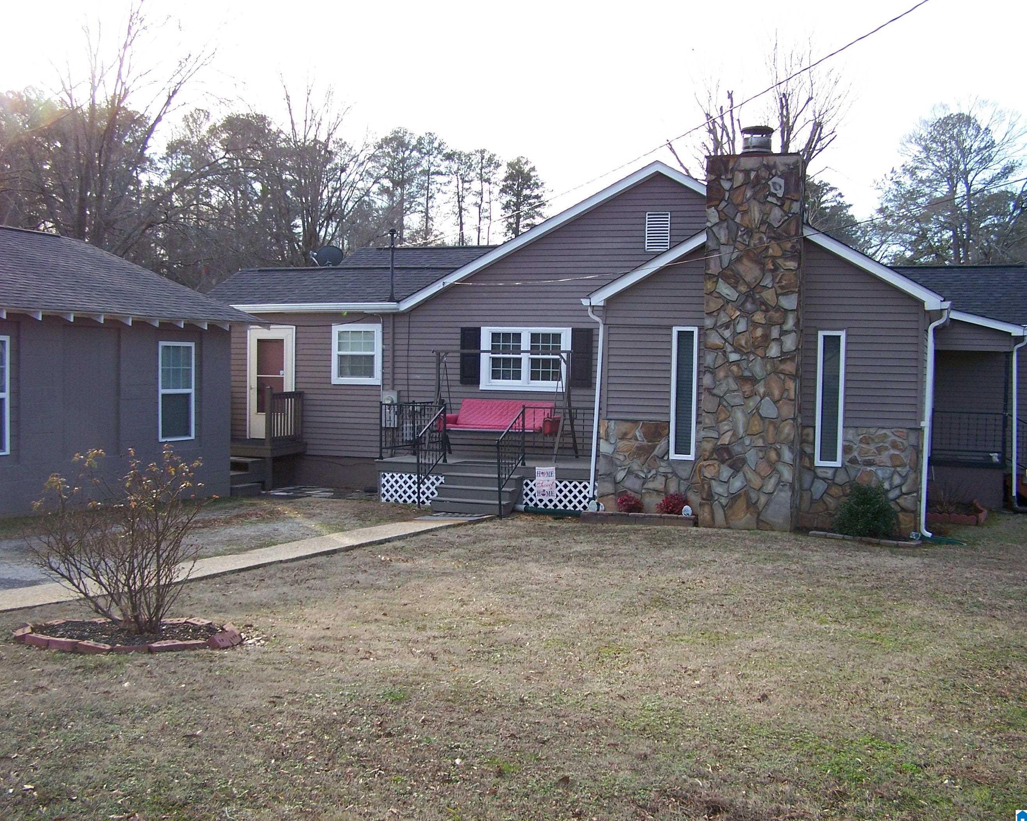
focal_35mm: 40
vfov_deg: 37.3
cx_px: 509
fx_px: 1216
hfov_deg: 45.8
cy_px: 412
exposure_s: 1/250
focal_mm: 6.3
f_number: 2.8
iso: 80
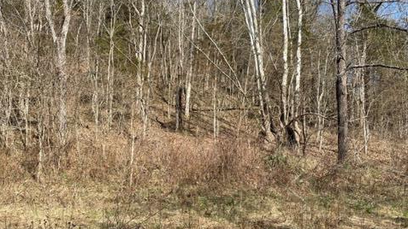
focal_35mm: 38
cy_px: 101
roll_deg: +2.2
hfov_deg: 52.8
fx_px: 411
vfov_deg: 31.1
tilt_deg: +12.6
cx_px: 204
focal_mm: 4.2
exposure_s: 1/1742
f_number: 1.6
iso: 32
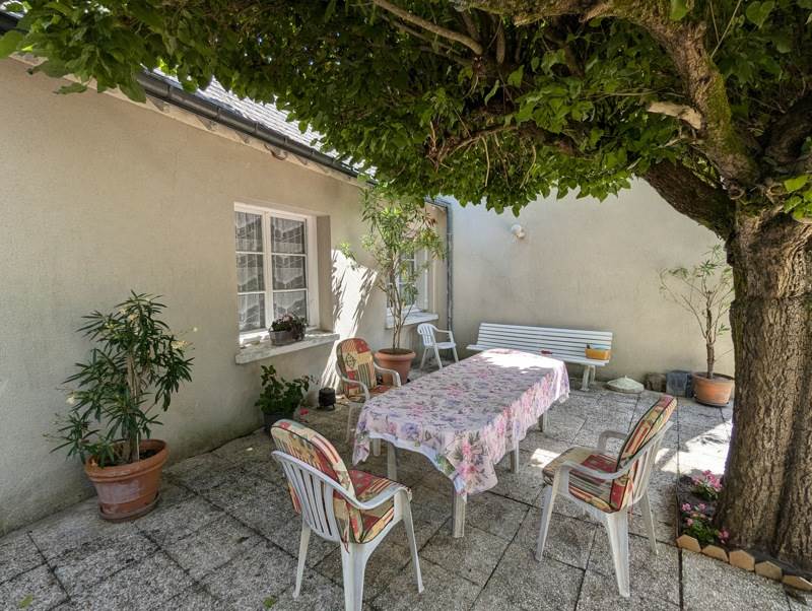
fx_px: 376
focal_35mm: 16
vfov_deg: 78.2
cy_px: 306
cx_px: 406
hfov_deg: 94.4
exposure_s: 1/382
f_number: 2.2
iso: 55
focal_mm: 2.35
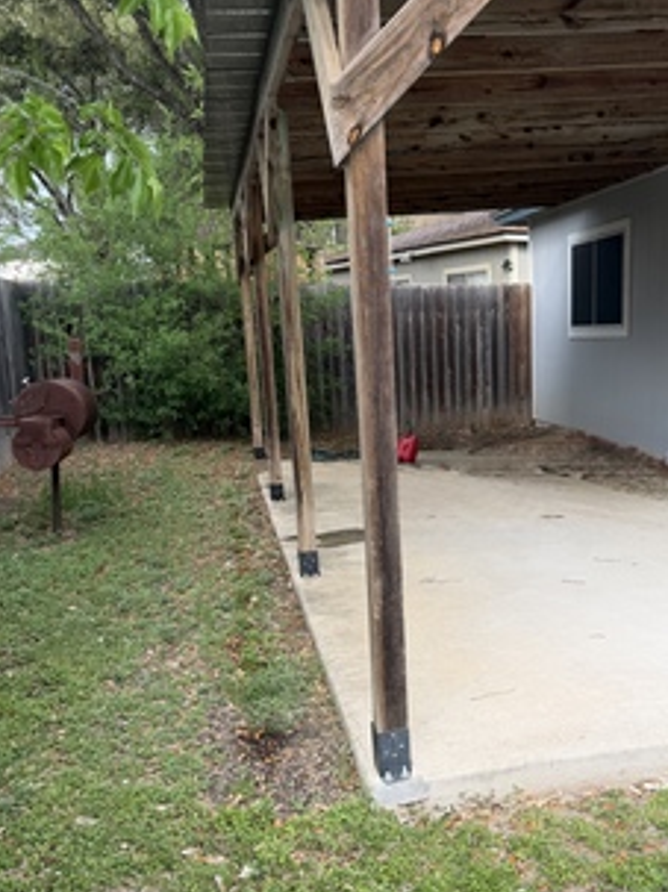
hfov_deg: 36.8
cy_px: 580
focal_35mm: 38
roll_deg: +1.8
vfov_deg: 48.3
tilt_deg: -13.3
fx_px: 978
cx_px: 503
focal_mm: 6.76
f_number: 1.78
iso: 80
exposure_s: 1/677
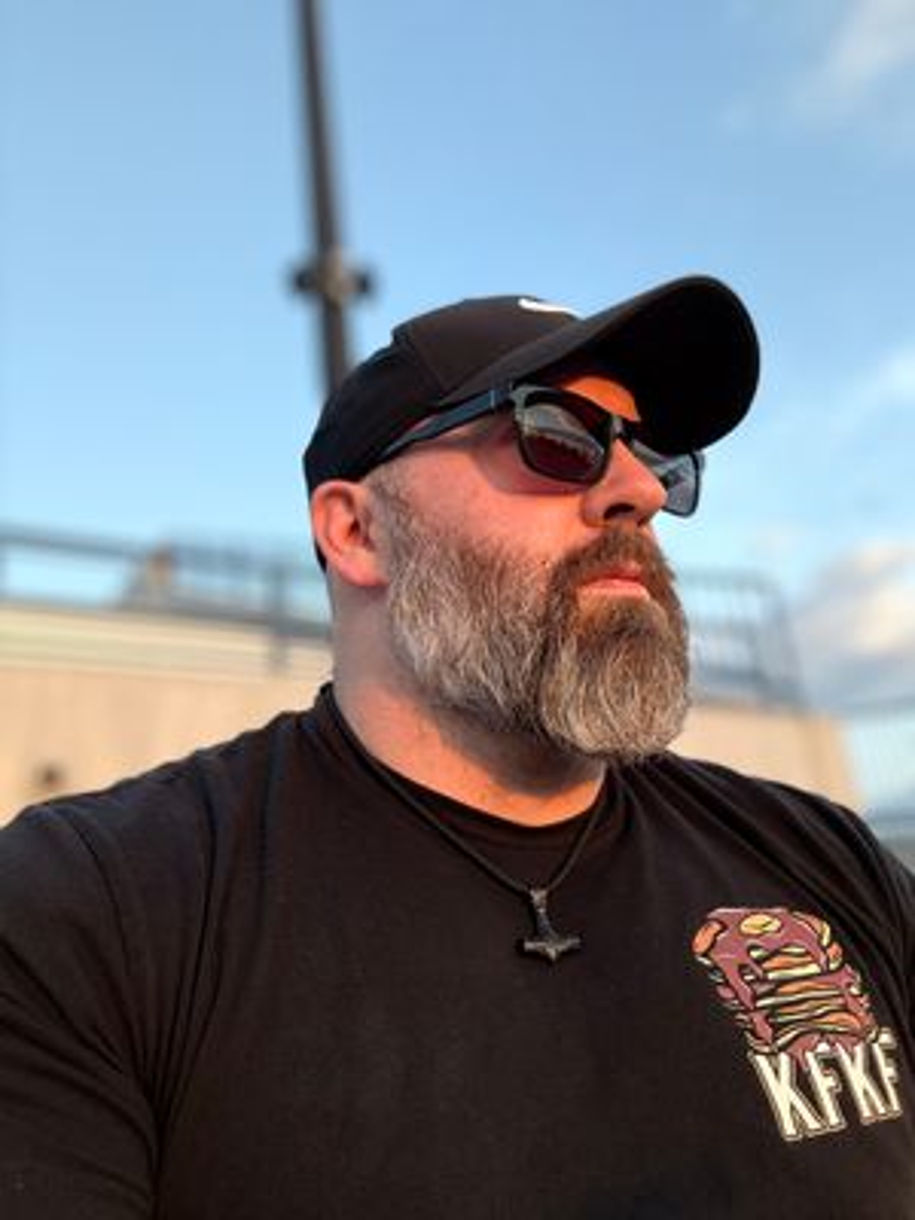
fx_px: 1057
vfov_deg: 60.0
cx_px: 458
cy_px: 610
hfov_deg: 46.8
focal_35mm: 30
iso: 25
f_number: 1.9
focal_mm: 2.69
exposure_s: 1/121
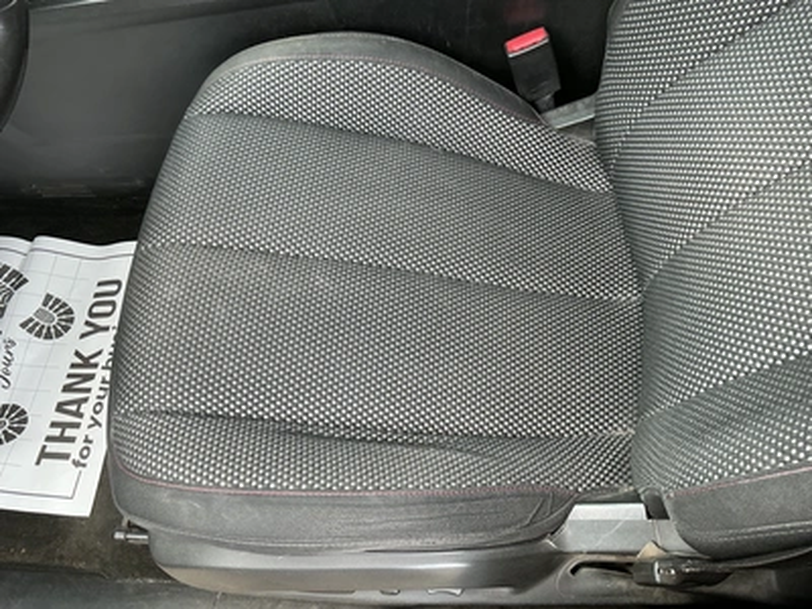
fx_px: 657
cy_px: 304
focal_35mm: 28
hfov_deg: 63.4
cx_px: 406
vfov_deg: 49.7
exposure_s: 1/122
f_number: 1.8
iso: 50
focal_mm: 3
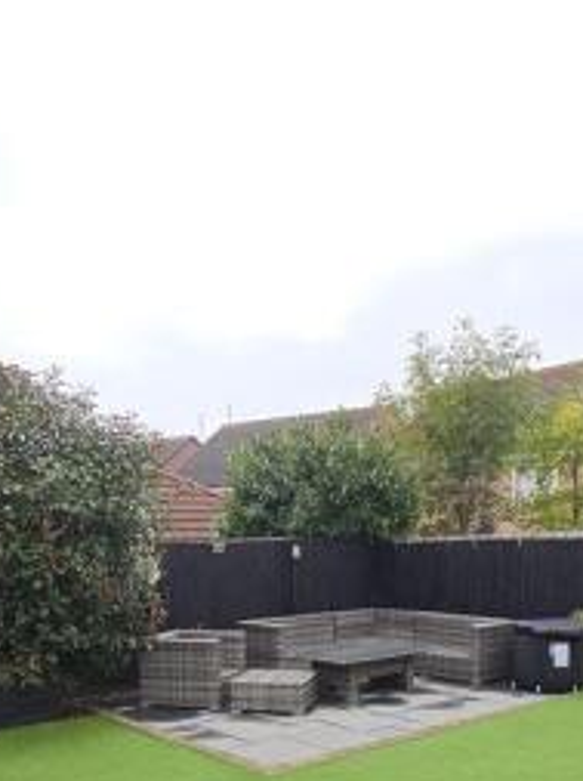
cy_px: 634
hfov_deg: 46.7
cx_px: 307
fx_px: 675
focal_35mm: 30
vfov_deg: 55.4
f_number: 2.2
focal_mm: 2.2
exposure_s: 1/100
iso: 50
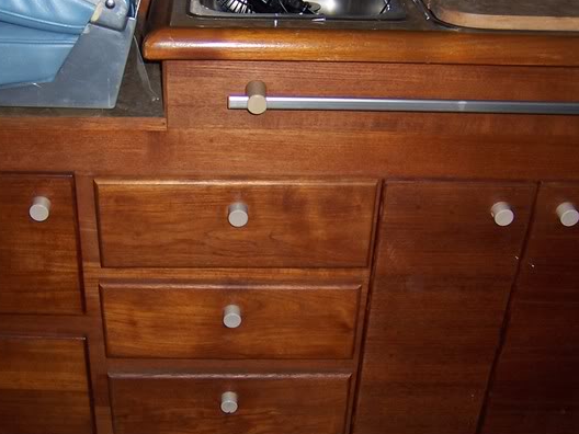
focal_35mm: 50
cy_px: 271
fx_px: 836
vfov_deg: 29.0
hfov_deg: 38.0
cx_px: 230
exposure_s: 1/60
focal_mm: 5.5
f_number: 2.8
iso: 80
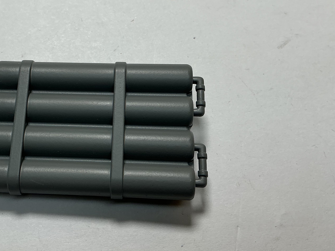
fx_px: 445
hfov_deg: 40.4
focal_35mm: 46
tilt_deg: -66.3
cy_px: 94
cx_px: 95
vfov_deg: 31.4
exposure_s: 1/225
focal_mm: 3
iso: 20
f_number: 1.8
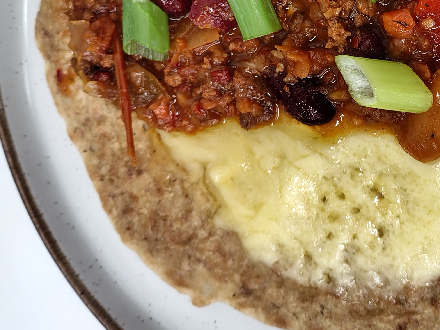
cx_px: 380
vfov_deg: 27.5
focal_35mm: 51
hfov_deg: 35.7
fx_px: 648
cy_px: 34
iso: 221
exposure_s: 1/50.1
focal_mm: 4.71
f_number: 1.7
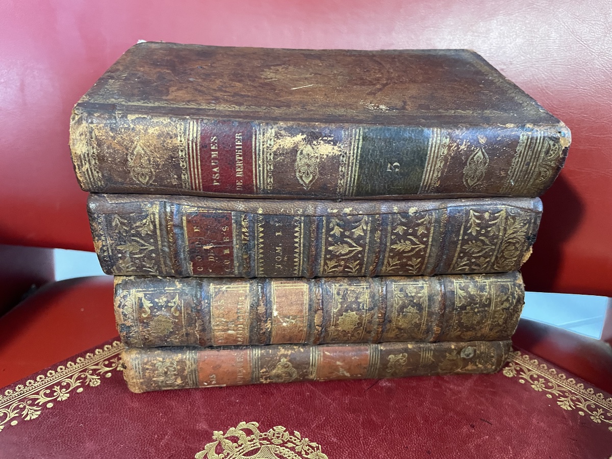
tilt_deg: -34.3
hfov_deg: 67.3
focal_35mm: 26
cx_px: 306
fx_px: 460
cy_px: 230
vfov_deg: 53.1
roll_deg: -1.0
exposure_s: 1/42
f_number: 1.6
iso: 500
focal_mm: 4.2
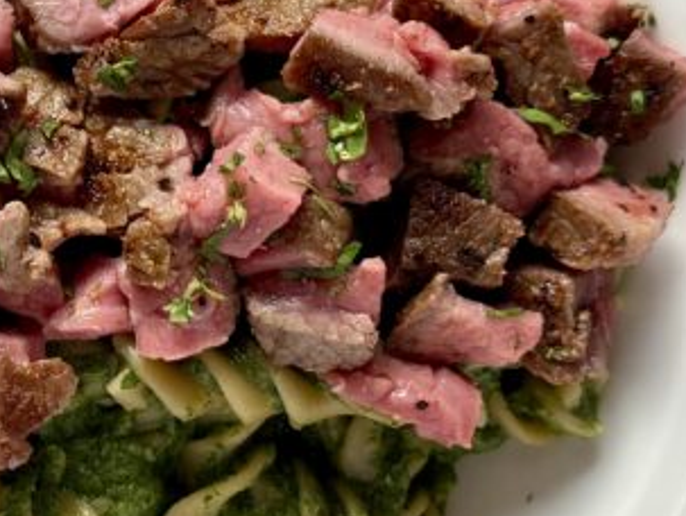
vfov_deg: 18.2
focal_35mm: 81
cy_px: 238
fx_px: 1607
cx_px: 120
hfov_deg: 23.7
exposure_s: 1/120
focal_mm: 6.76
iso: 200
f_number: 1.78
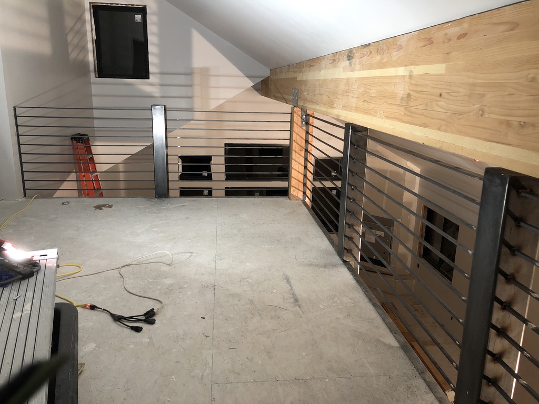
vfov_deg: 49.7
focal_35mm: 28
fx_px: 436
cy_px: 202
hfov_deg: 63.4
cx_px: 270
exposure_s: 1/15
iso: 64
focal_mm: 4
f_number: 1.8
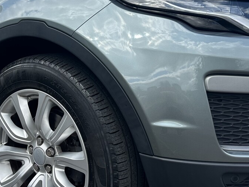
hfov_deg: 33.0
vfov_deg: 25.3
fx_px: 410
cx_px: 57
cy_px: 47
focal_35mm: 57
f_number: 1.78
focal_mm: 6.86
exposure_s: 1/2028
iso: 80
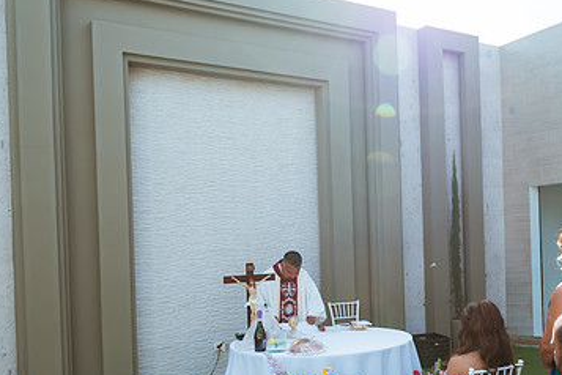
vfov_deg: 33.9
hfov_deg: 48.8
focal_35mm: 39
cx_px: 372
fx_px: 609
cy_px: 247
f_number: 2.8
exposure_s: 1/800
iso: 100
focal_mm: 24
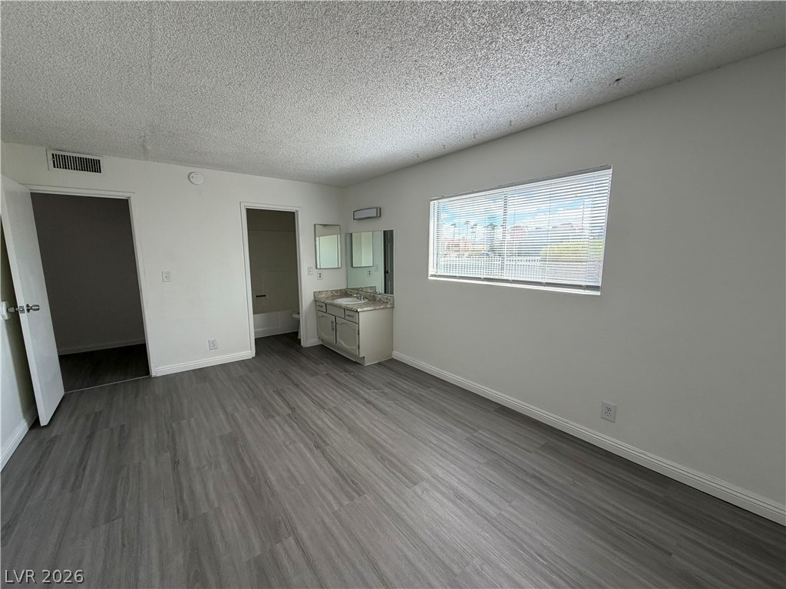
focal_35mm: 14
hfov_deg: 102.1
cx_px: 393
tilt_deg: -7.7
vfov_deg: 85.7
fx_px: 318
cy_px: 294
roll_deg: +0.4
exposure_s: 1/121
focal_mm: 2.22
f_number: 2.2
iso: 64
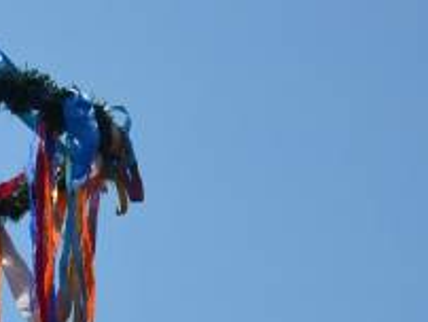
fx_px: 5645
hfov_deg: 4.3
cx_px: -396
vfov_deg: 3.3
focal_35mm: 456
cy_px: 323
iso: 100
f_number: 9
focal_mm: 80
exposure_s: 1/320
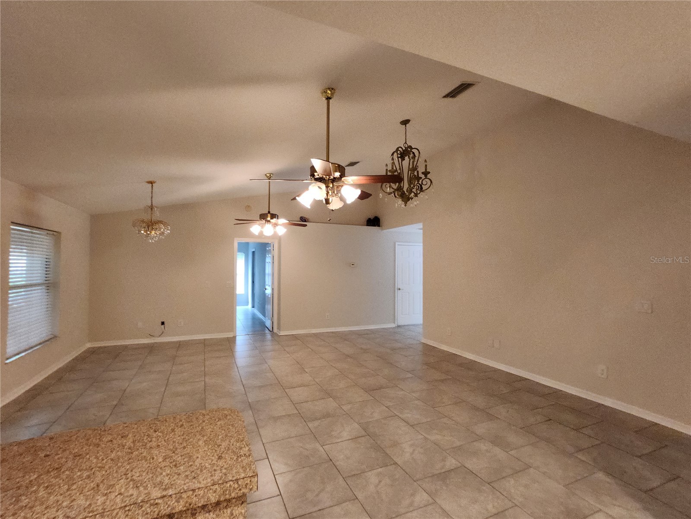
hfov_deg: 106.2
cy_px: 260
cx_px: 346
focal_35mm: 13
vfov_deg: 89.9
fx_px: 260
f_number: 2.2
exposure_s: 1/30
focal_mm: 1.7
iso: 320
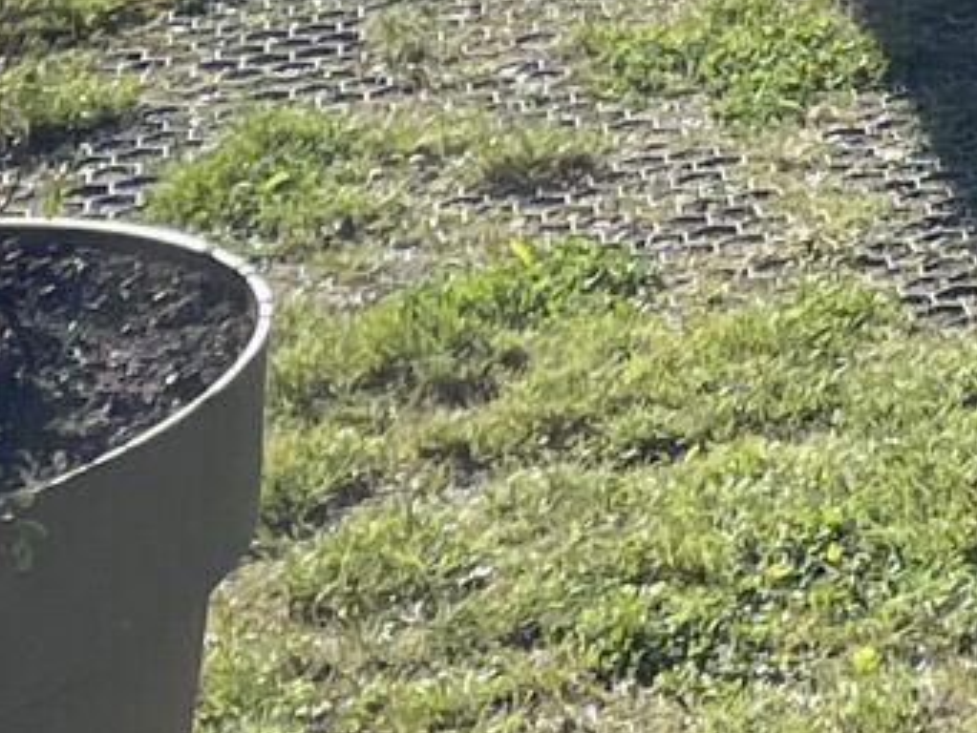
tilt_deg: +1.0
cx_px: 1991
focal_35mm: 195
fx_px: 5506
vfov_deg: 7.1
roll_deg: -1.7
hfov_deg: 9.4
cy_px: -1128
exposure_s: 1/4292
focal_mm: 4.2
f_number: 1.6
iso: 32
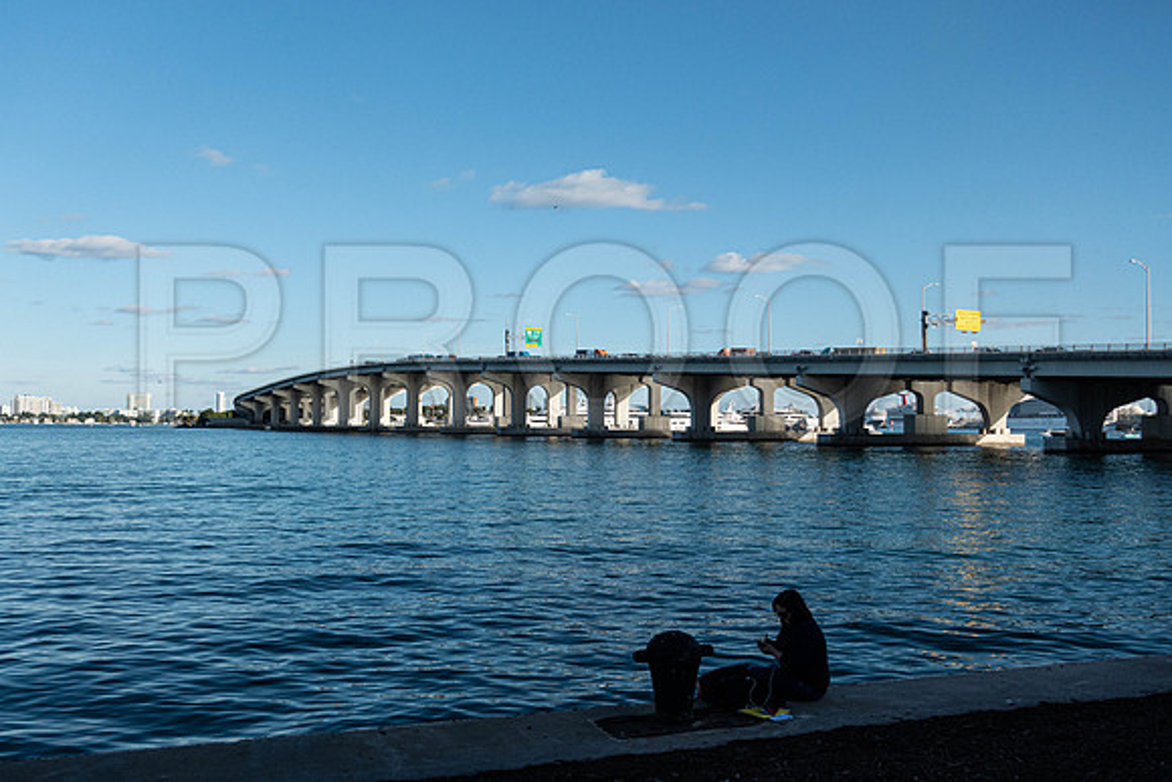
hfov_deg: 53.1
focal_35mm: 36
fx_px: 1172
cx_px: 586
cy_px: 391
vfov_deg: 36.9
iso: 400
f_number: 4
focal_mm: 13.34
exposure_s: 1/400
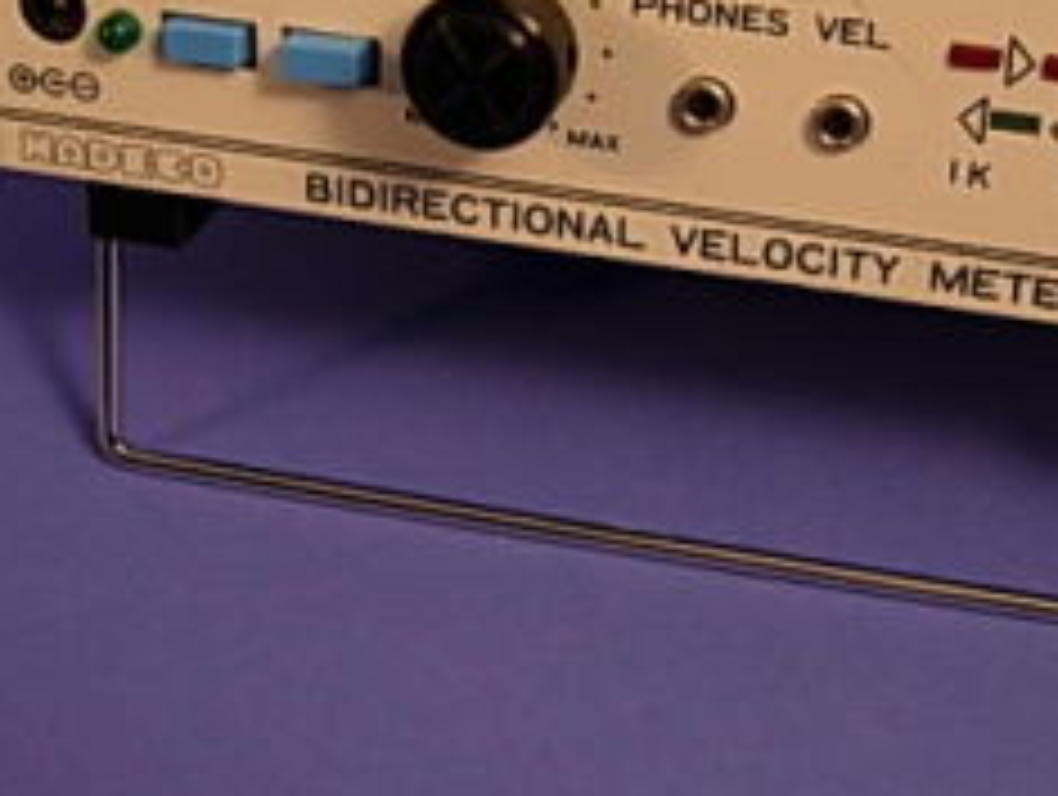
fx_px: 2204
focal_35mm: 72
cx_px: 752
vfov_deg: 20.3
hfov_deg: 26.7
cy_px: 200
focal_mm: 7.5
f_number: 2.7
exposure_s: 1/21.9
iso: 50
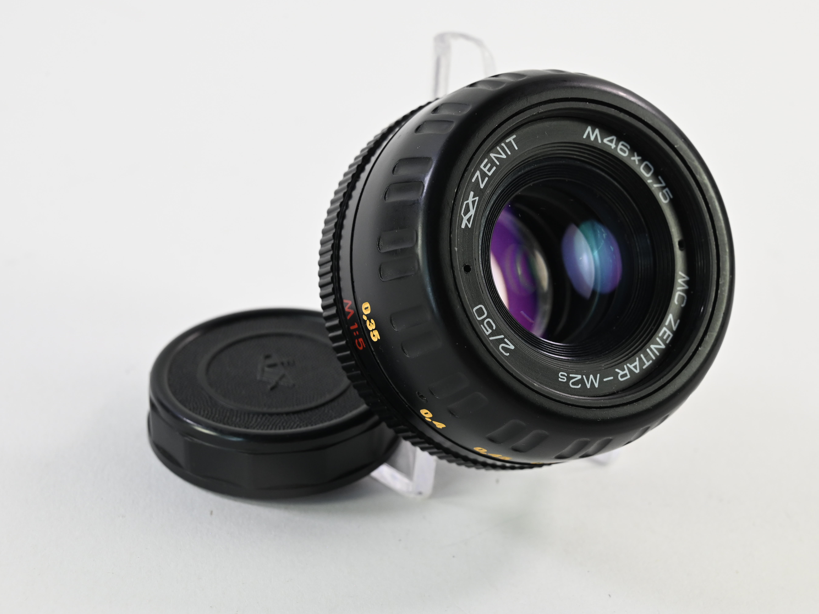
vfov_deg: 22.9
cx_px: 444
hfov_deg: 30.3
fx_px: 1514
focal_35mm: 64
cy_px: 307
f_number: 11
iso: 2000
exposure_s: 1/125
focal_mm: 59
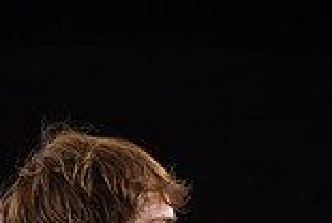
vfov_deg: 8.1
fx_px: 1515
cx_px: 79
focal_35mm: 164
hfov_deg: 12.5
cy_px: 398
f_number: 3.5
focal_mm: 43.9
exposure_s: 1/160
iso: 80
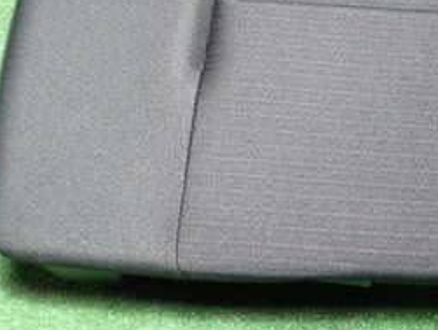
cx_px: 422
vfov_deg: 14.0
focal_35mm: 105
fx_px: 1330
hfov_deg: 18.3
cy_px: 21
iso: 200
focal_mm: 7.84
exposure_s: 1/80
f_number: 2.9
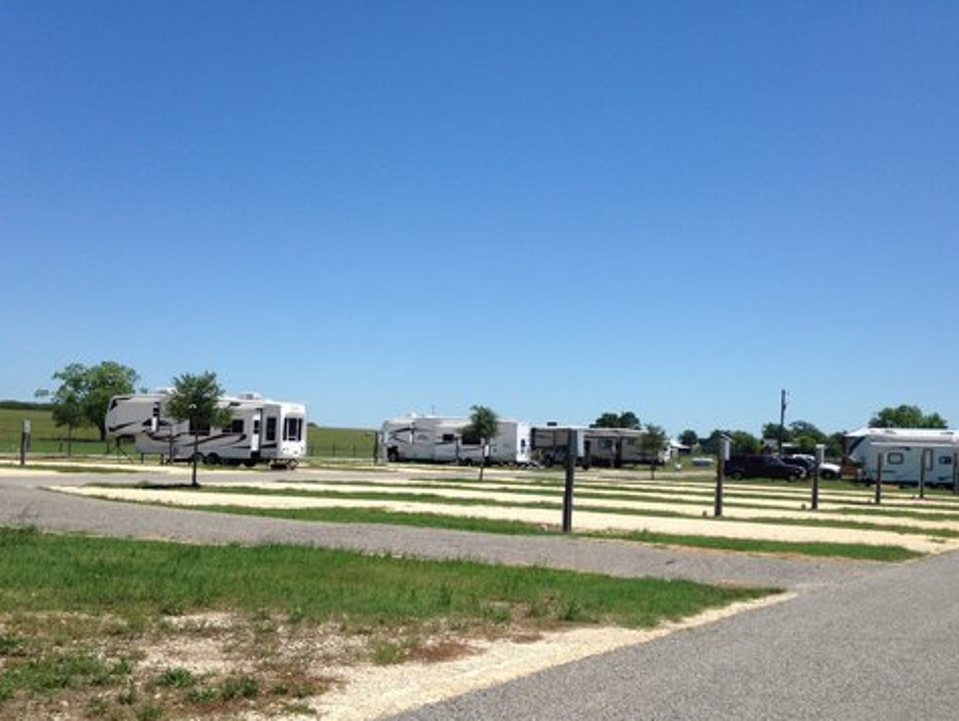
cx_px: 510
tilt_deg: -0.8
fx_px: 1026
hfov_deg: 50.1
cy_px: 402
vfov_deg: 38.7
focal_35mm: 37
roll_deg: +1.1
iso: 50
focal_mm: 4.12
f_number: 2.4
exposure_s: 1/2262
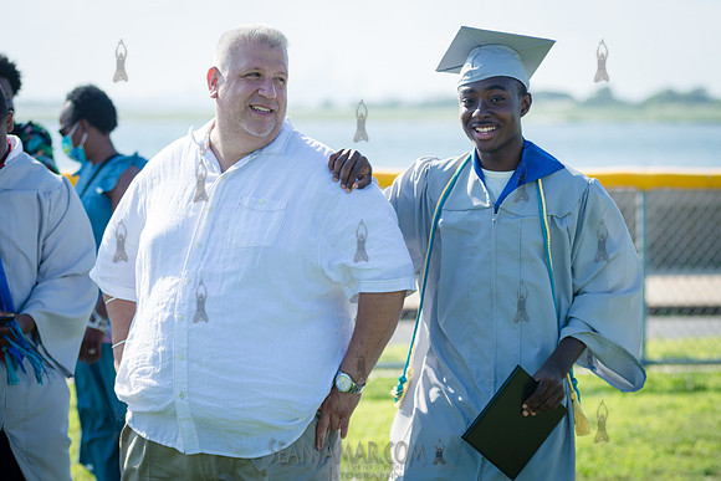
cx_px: 332
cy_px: 233
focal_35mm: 130
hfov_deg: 15.8
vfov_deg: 10.6
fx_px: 2600
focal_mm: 100
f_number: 4
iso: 125
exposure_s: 1/1000
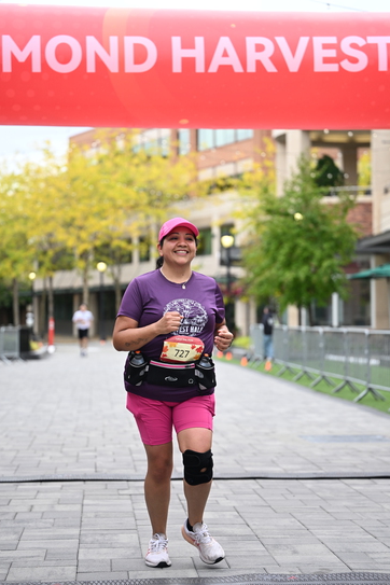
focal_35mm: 81
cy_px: 293
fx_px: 1316
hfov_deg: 16.9
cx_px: 197
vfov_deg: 25.1
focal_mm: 80
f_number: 2.8
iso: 640
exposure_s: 1/1600
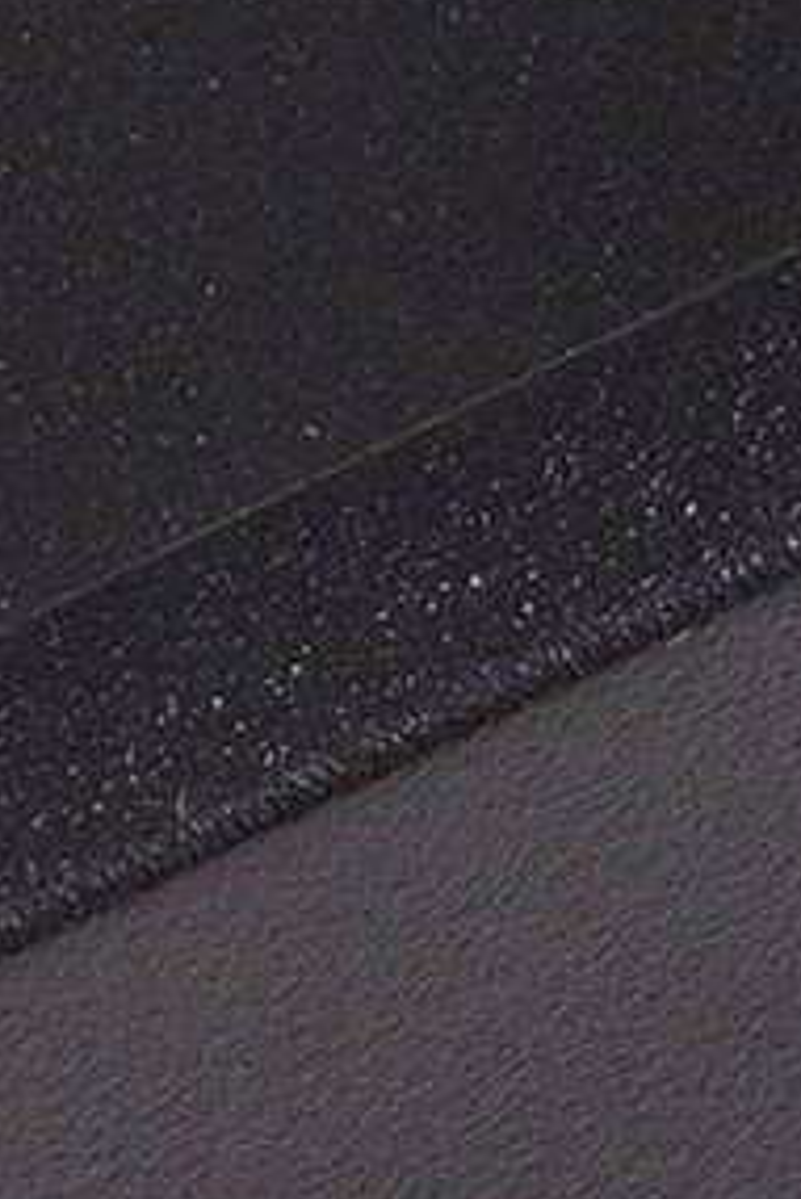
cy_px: 1077
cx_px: -2621
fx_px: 19441
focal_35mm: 583
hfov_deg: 2.3
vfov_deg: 3.5
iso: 800
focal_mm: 37
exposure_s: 1/250
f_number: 9
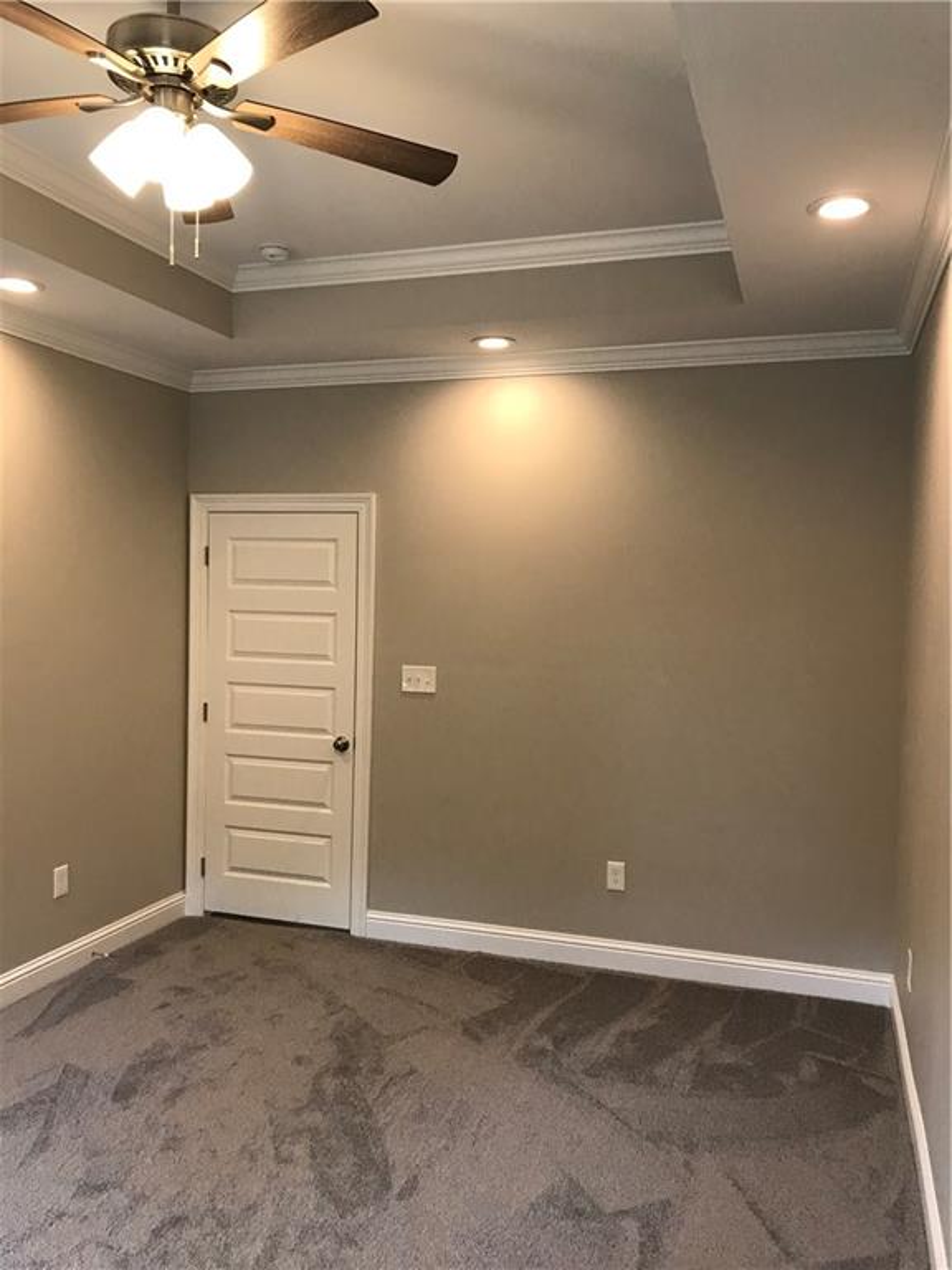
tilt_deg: -1.5
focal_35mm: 28
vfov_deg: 63.4
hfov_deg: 49.7
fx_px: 1027
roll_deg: -1.6
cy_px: 635
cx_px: 476
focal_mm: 3.99
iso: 32
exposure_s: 1/30
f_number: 1.8
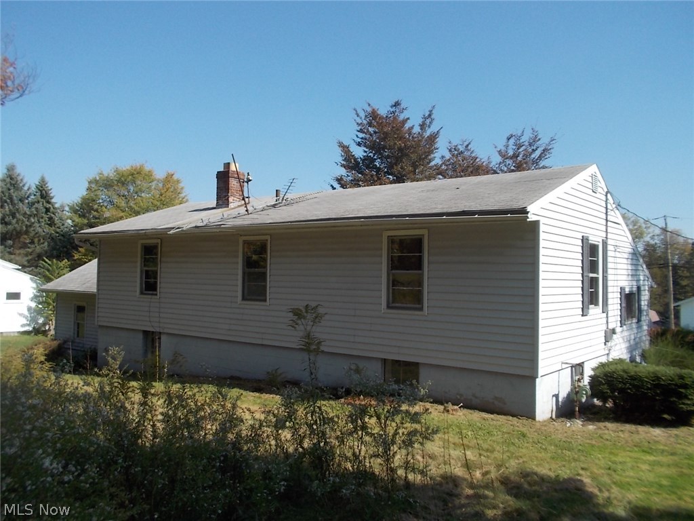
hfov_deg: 61.7
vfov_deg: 48.2
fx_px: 581
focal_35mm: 29
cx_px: 347
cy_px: 260
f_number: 3.3
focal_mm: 4.1
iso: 80
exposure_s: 1/800
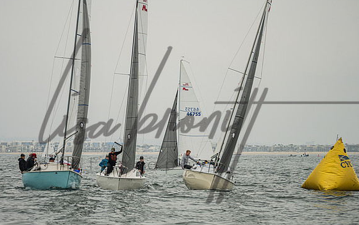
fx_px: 1341
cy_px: 134
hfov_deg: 15.2
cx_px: 156
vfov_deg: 9.6
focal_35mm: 137
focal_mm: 105
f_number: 4.5
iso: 180
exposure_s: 1/4000
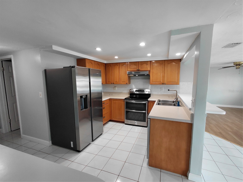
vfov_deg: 78.1
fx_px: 112
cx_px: 122
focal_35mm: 16
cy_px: 91
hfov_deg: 94.5
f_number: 2.2
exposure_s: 1/60
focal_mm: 1.64
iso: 80
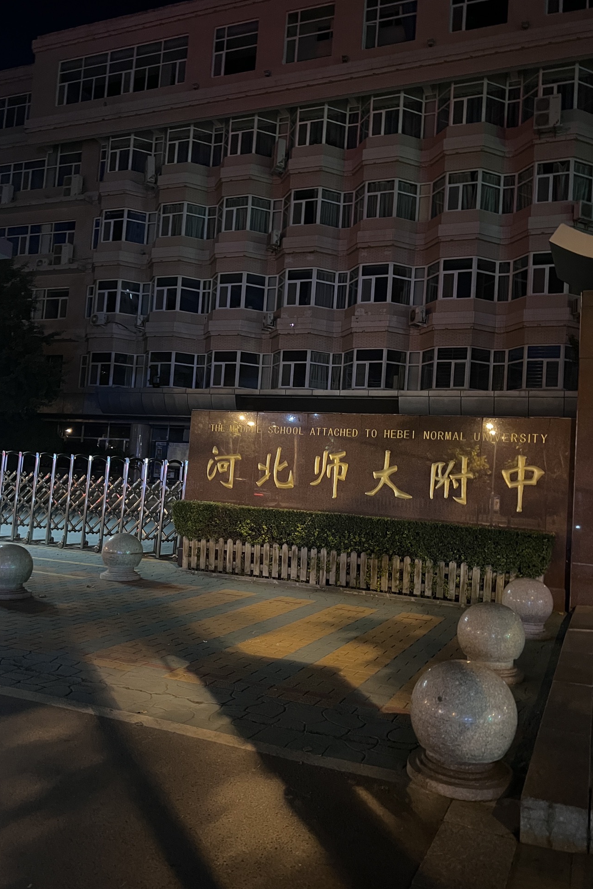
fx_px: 692
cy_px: 444
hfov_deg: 46.3
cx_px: 325
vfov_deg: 65.5
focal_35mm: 28
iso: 1250
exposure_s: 1/17
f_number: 1.5
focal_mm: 5.7
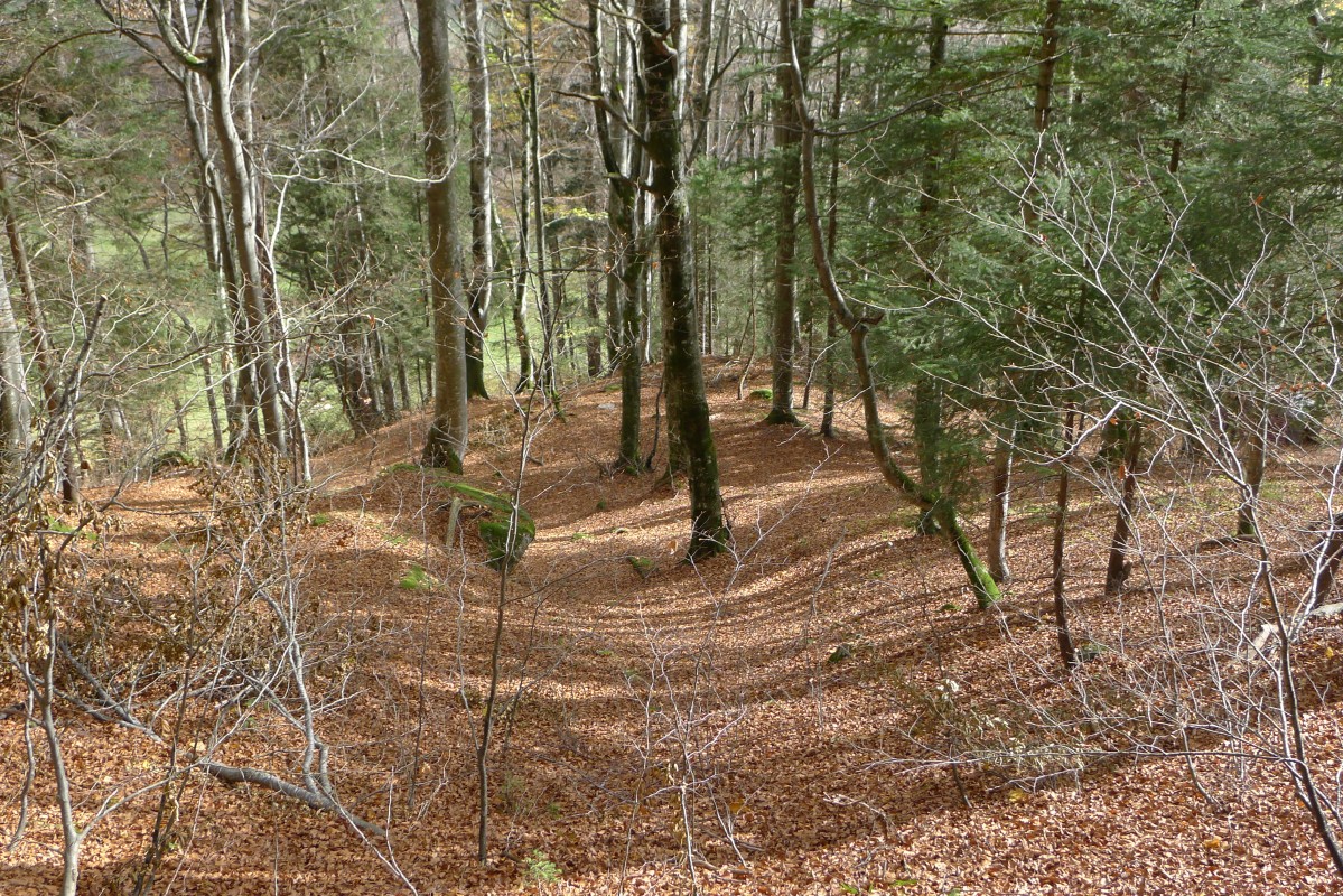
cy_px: 448
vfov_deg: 28.7
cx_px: 672
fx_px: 1754
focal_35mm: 47
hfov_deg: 41.9
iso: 80
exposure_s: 1/160
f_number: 2.8
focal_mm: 10
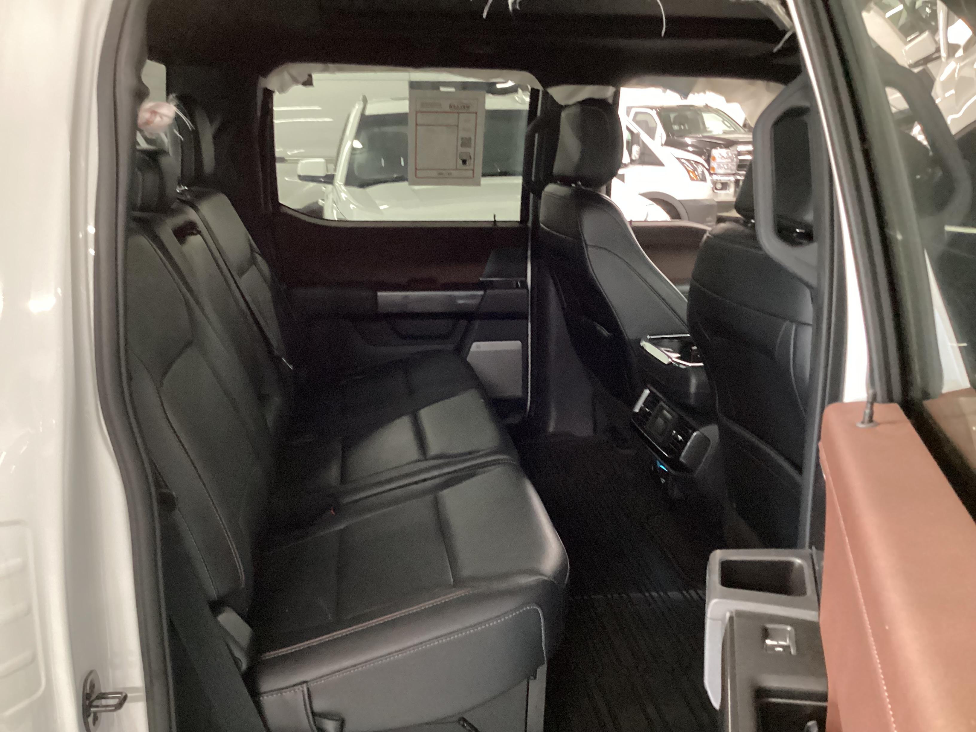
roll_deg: +1.9
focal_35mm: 31
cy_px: 366
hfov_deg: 58.4
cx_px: 488
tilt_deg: -16.9
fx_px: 874
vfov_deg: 45.4
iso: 640
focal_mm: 3.3
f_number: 2.4
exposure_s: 1/20
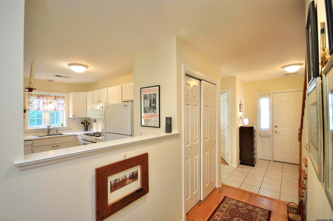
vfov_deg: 77.2
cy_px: 110
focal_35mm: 15
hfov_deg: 100.5
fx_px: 139
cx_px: 166
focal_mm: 10
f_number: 4
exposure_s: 1/60
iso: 1000
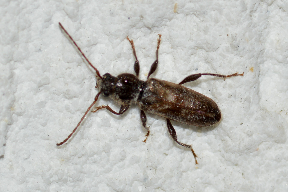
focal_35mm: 150
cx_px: 144
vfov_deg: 9.1
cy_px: 96
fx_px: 1200
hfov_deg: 13.7
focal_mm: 100
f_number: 13
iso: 100
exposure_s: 1/200
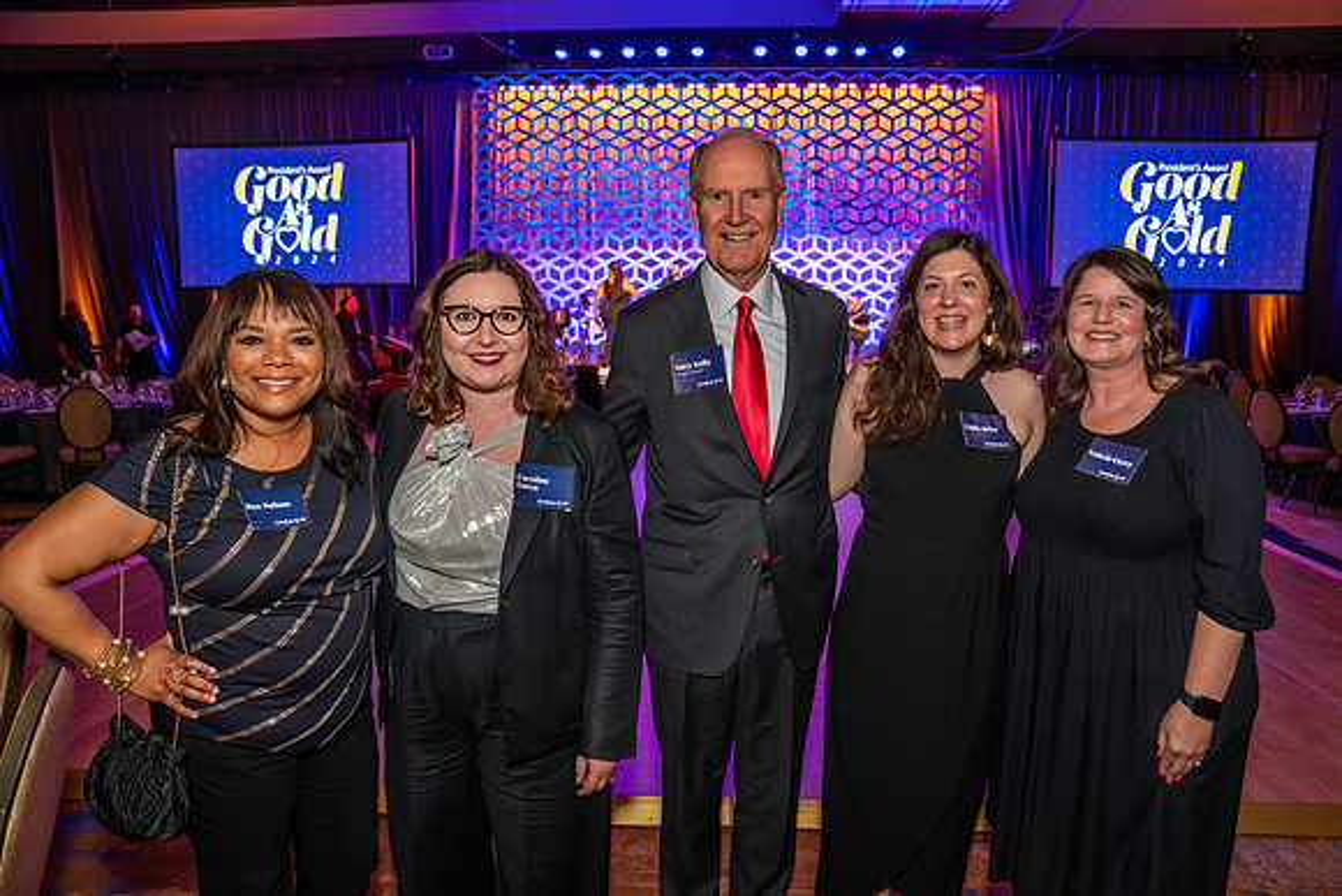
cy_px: 448
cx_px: 671
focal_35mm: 24
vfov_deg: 53.2
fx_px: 895
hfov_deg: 73.7
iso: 2500
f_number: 3.5
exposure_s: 1/160
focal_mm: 24
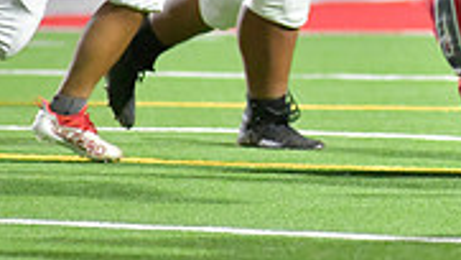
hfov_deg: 2.1
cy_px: -57
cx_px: 593
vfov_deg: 1.2
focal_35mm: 1007
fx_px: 12315
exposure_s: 1/1250
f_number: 4
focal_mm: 300
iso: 16000
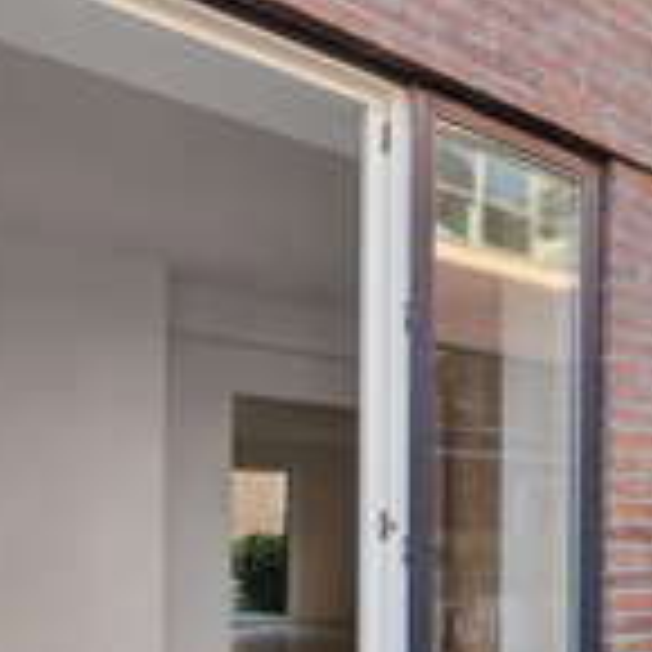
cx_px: 841
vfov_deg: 43.6
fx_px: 788
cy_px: 481
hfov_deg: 33.4
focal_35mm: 37
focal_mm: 10
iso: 200
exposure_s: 1/10
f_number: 8
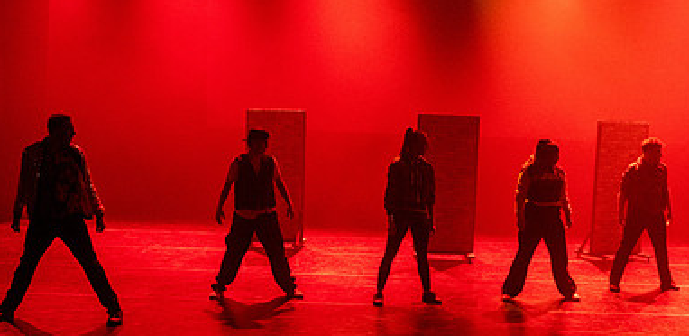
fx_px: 1027
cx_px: 461
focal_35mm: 58
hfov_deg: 36.7
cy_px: 216
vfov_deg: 18.5
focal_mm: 35
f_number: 2.8
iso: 11400
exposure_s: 1/100
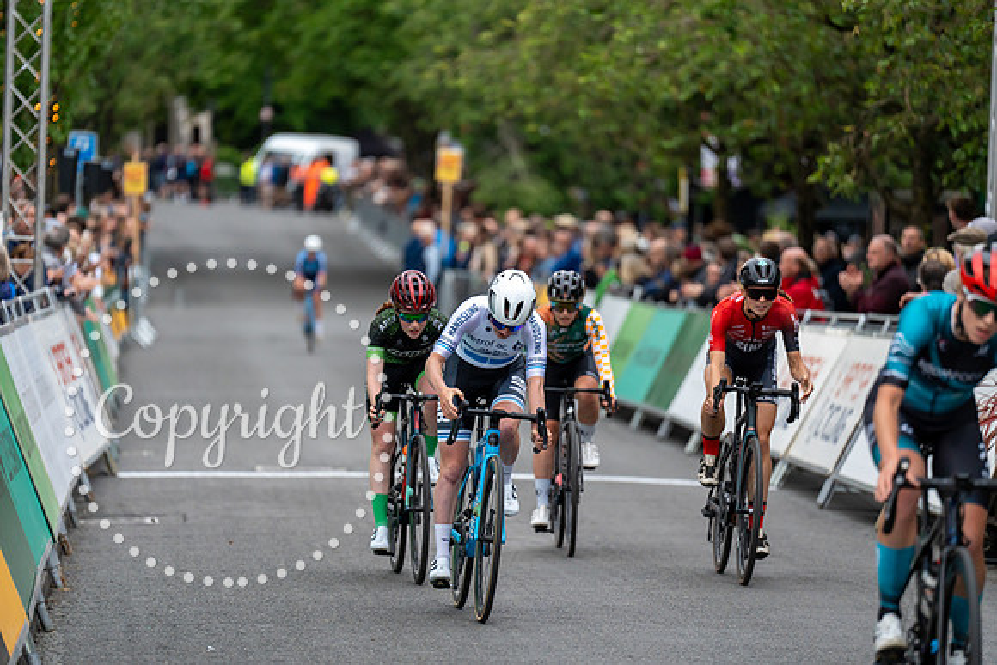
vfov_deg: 7.0
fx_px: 5457
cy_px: 332
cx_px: 498
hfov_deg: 10.4
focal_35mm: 197
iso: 1000
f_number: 2.8
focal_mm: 197
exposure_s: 1/800
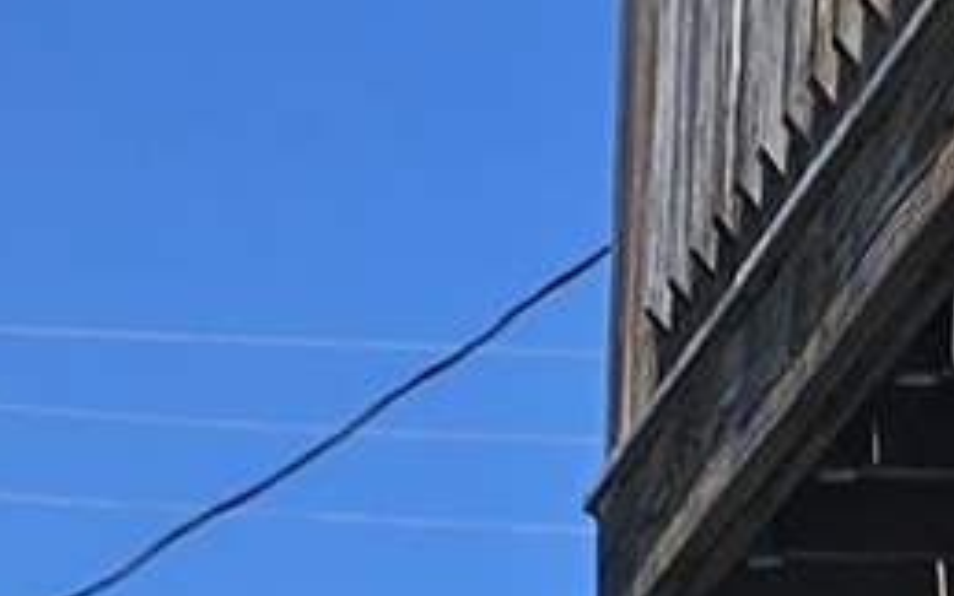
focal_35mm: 217
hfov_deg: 9.6
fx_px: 5643
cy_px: 3466
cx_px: 11
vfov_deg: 4.6
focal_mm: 5.4
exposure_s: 1/2905
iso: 25
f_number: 1.8
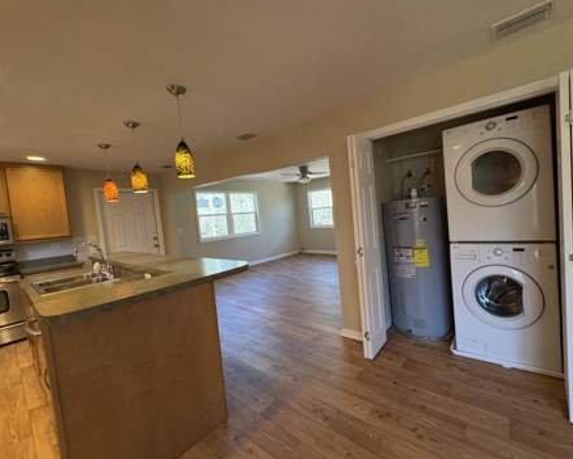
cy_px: 226
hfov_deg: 96.5
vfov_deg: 84.1
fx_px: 254
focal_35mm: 15
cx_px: 312
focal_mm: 2.22
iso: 320
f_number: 2.2
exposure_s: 1/120
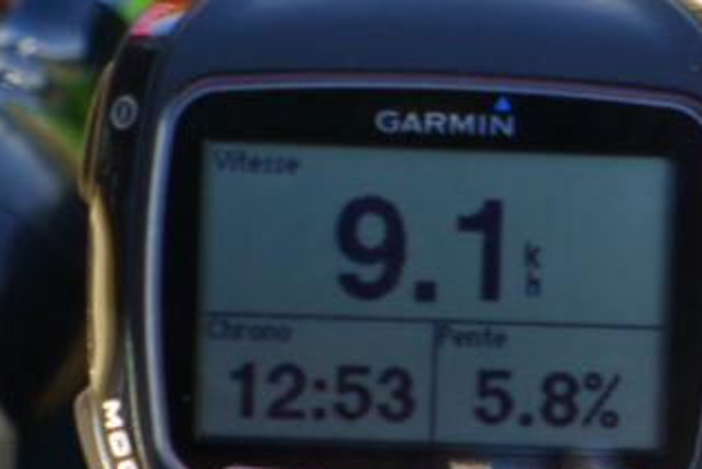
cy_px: 403
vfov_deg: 7.5
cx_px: 582
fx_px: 3550
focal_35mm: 182
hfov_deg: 11.2
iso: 80
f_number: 3.3
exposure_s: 1/200
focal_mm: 19.2
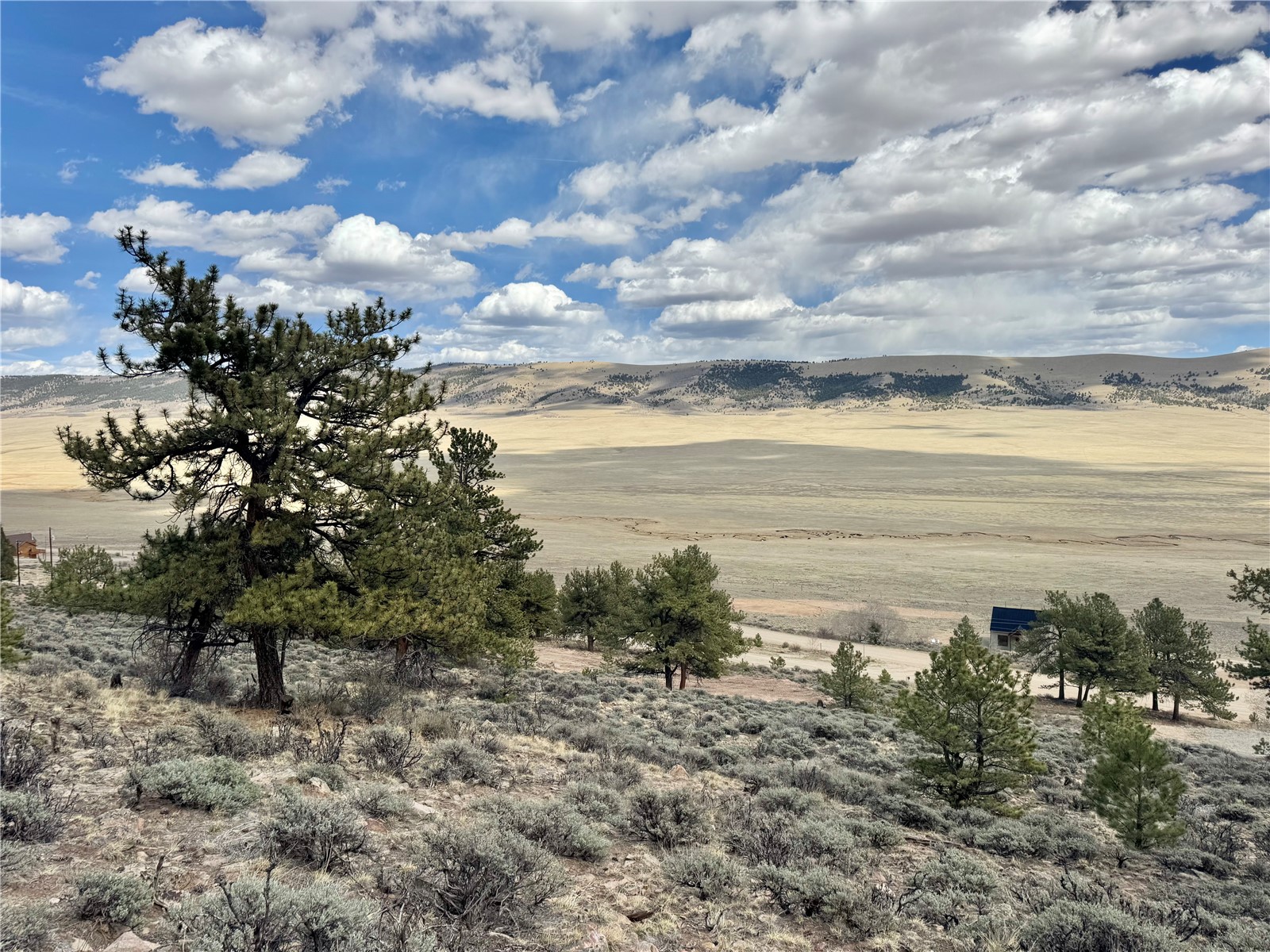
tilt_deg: -4.3
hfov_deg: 71.6
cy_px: 476
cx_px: 635
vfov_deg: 56.8
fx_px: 881
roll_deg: +1.2
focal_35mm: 24
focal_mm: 6.76
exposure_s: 1/5814
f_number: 1.78
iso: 80
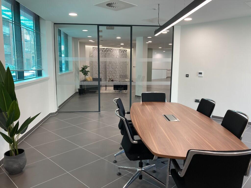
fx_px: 203
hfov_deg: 63.4
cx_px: 126
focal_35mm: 28
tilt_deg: -7.4
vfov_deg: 49.7
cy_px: 94
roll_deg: -0.6
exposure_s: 1/100
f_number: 1.8
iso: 50
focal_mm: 3.99
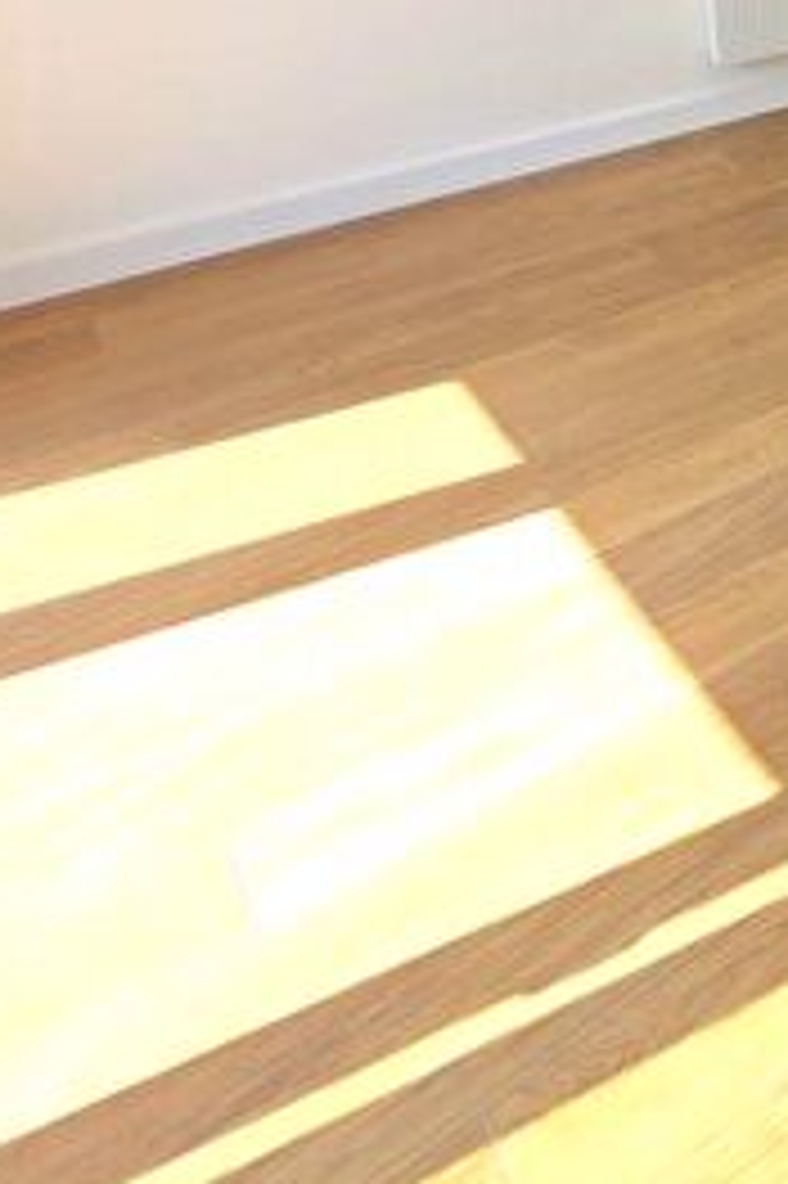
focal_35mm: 36
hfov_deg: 30.5
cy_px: 25
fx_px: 1183
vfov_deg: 45.6
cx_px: 973
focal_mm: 2.2
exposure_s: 1/441
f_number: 1.9
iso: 40
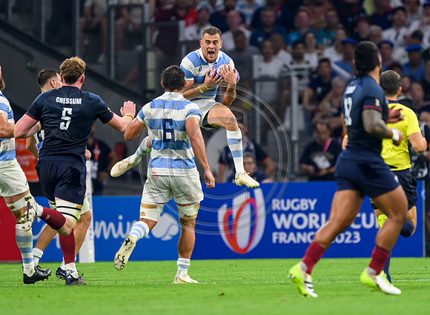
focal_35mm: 915
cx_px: 233
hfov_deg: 2.2
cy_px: 147
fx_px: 11273
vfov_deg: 1.6
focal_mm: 560
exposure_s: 1/1250
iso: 4000
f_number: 4
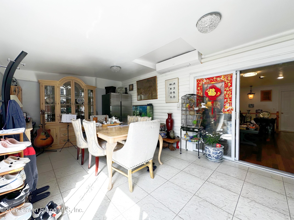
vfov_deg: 85.7
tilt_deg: -0.7
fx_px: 119
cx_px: 147
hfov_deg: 102.1
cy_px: 110
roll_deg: -1.0
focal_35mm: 14
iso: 40
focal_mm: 2.22
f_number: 2.2
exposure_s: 1/129
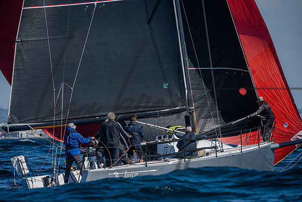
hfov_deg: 6.3
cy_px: 101
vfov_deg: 4.2
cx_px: 149
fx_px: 2747
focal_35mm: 327
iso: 400
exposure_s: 1/5000
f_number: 6.3
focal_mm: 320
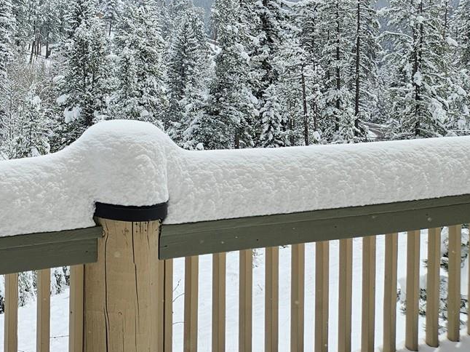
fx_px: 774
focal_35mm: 57
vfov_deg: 24.0
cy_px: -34
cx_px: -52
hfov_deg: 30.2
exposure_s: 1/5401
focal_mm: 5.4
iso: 25
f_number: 1.8
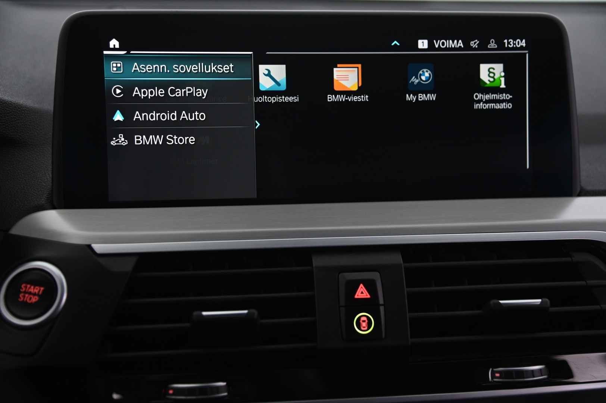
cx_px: 303
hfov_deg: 39.6
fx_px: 841
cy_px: 202
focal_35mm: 50
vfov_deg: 26.9
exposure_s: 1/30
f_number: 4
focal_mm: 50
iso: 2000
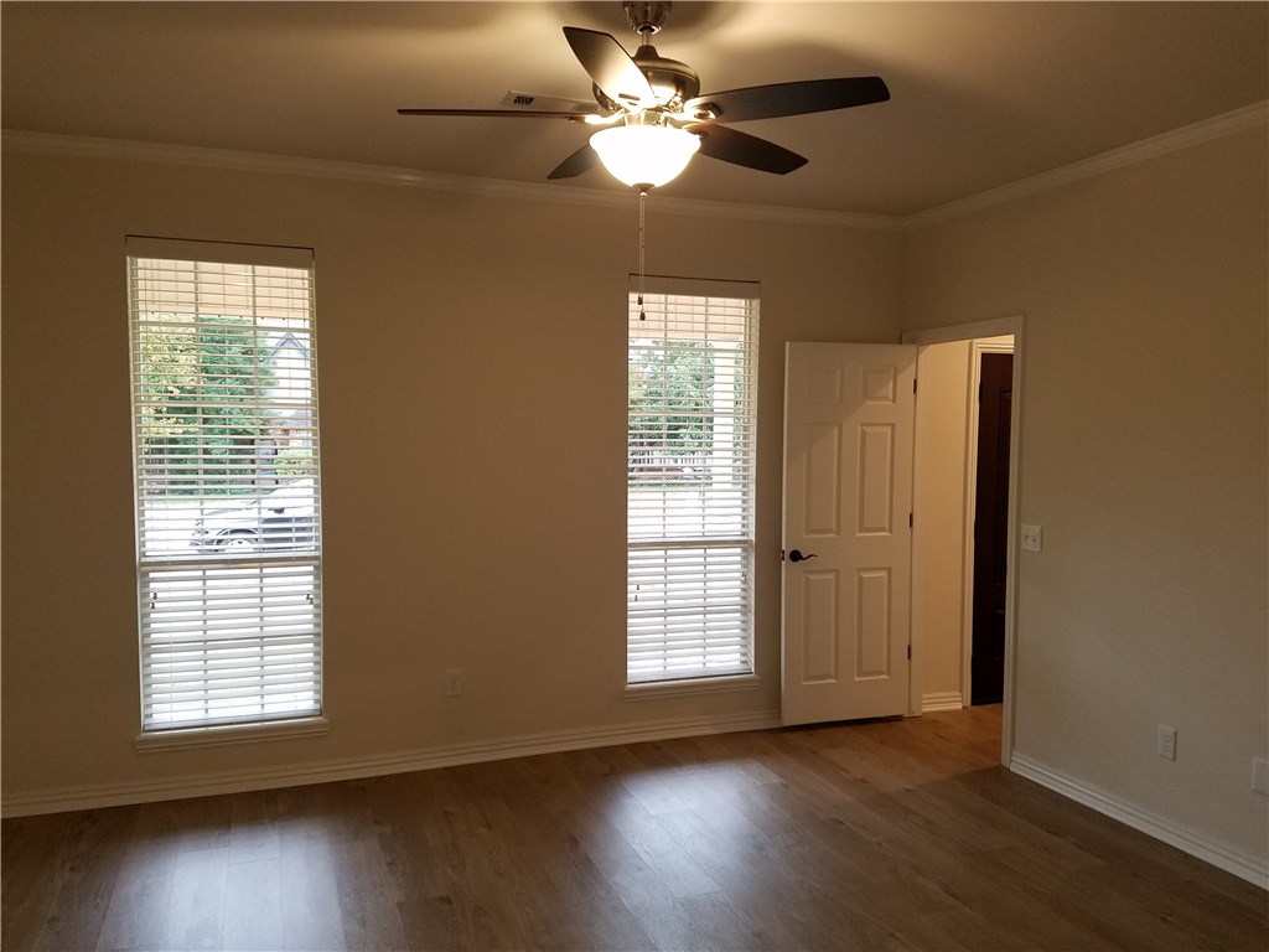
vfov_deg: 53.1
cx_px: 634
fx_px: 953
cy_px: 476
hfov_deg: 67.3
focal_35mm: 26
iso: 200
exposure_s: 1/60
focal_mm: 4.2
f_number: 1.7
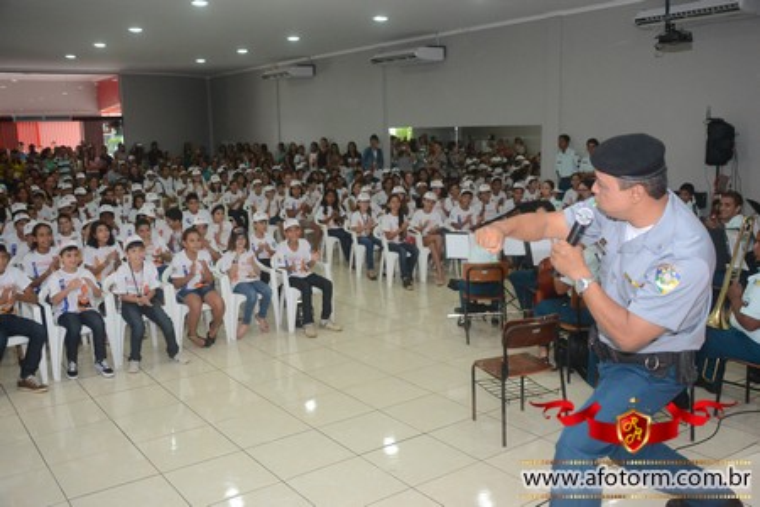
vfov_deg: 40.0
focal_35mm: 33
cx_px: 380
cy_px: 254
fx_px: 697
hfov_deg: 57.2
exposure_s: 1/125
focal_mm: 22
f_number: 3.8
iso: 1600
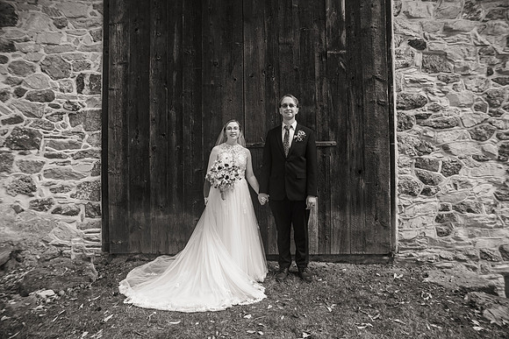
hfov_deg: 83.5
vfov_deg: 61.6
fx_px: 285
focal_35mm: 20
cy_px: 169
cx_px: 253
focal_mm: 20
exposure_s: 1/200
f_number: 4
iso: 400
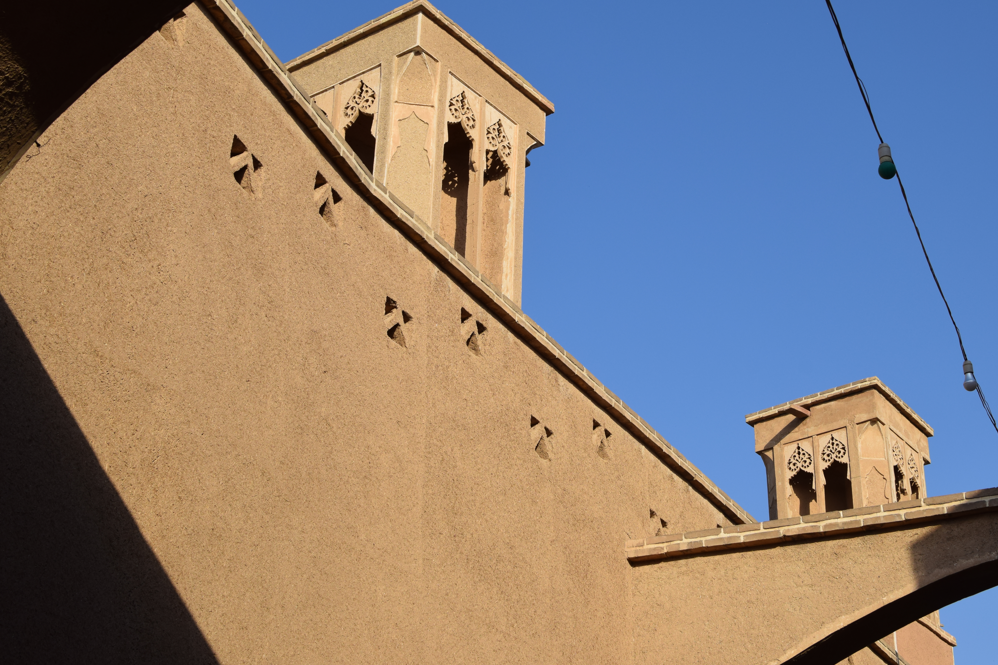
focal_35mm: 60
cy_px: 303
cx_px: 554
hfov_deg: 33.6
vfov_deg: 22.8
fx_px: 1651
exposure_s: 1/400
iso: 200
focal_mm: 35
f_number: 10
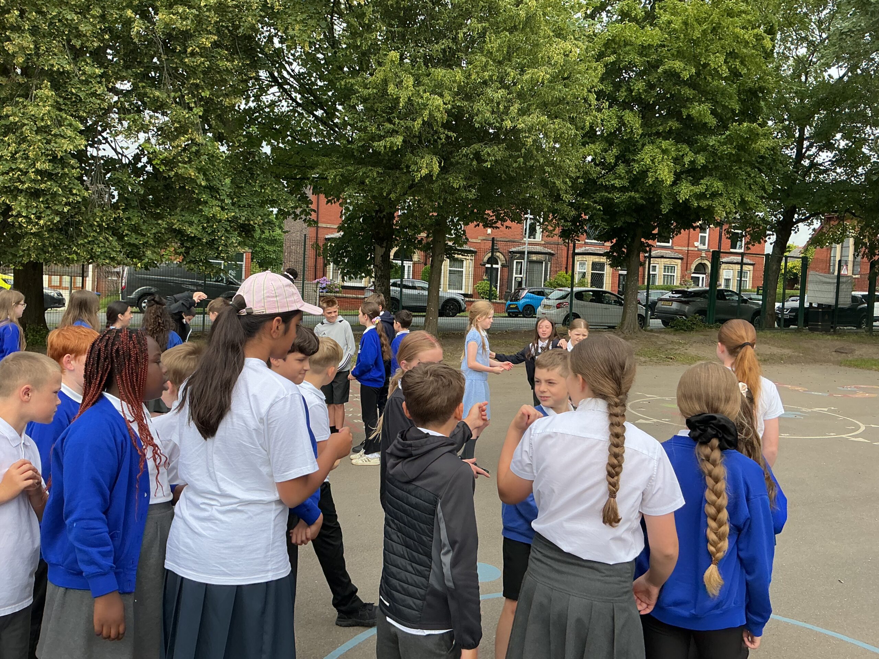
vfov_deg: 48.2
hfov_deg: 61.7
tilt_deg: +0.1
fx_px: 736
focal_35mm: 29
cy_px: 330
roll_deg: -3.4
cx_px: 440
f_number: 1.8
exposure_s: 1/1035
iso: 25
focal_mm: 3
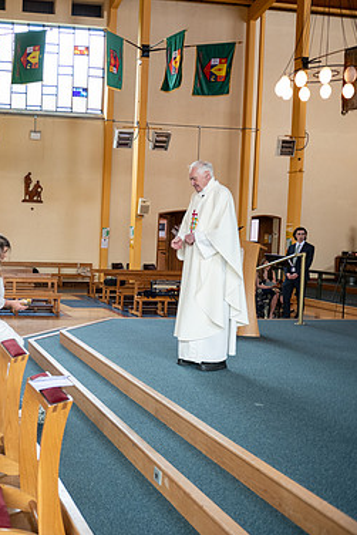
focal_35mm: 37
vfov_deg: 51.9
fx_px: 550
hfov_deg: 32.2
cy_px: 264
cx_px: -24
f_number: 3.5
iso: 640
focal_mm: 24
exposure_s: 1/160
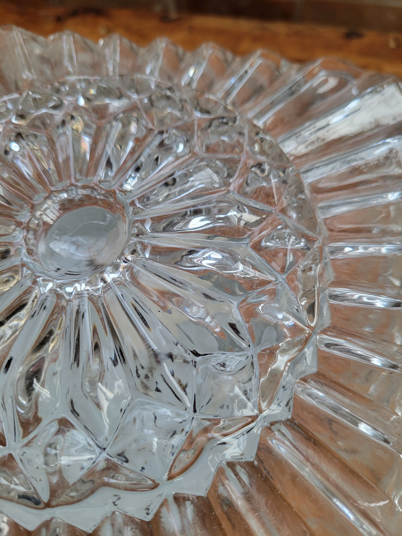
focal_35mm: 26
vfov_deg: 67.3
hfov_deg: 53.1
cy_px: 268
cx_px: 201
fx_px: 403
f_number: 1.8
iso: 100
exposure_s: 1/100
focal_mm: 5.4
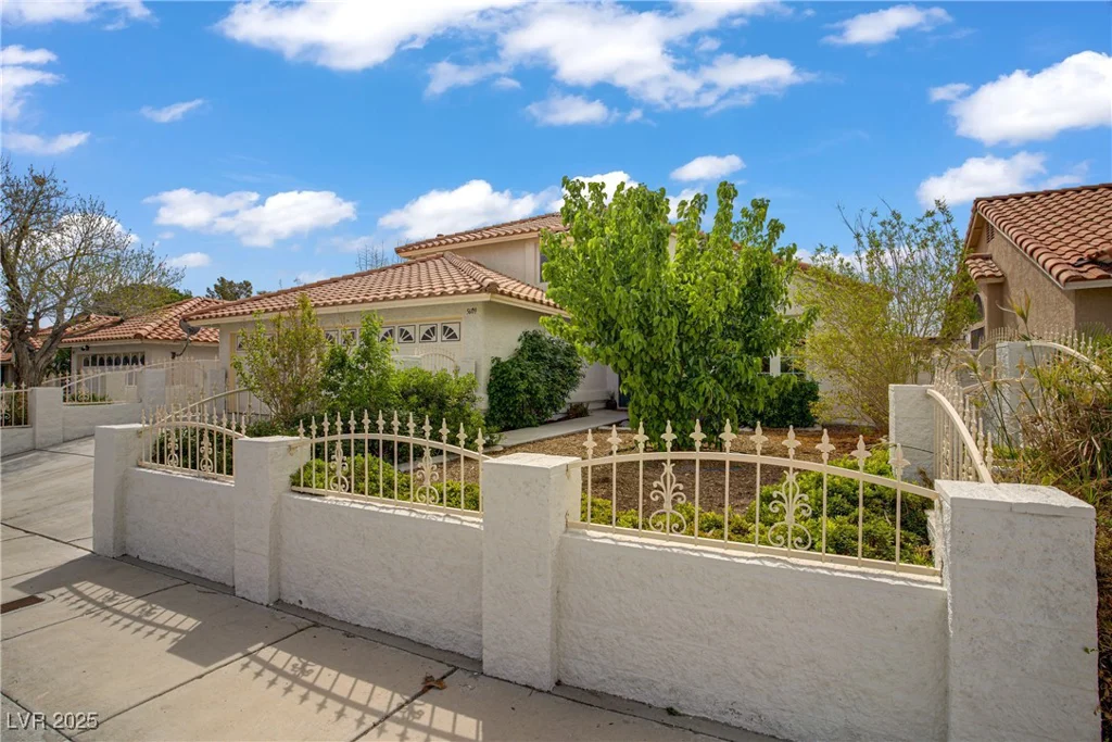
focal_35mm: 17
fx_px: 525
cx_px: 556
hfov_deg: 93.3
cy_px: 371
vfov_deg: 70.5
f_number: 8
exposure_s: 1/200
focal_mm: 17
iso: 160
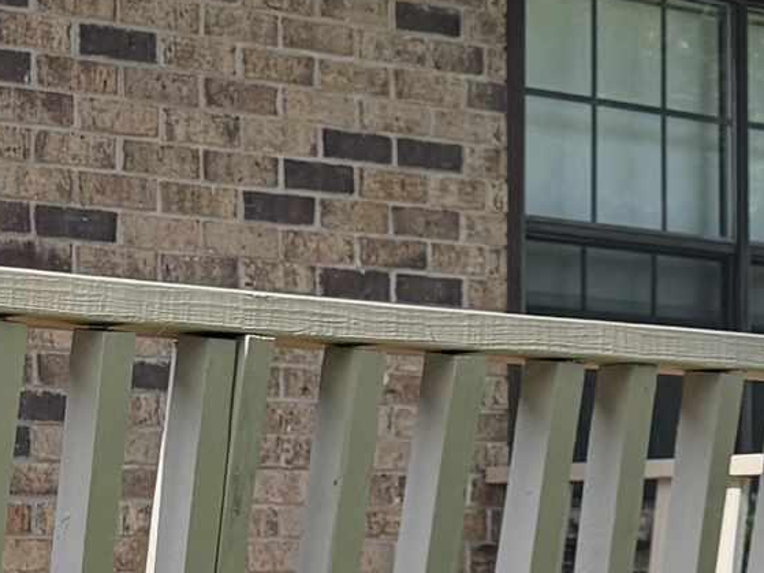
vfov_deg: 11.1
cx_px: -455
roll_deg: +0.8
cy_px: 595
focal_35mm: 132
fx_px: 2913
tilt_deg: +0.8
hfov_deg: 13.8
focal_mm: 6.76
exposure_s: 1/898
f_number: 1.78
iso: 80
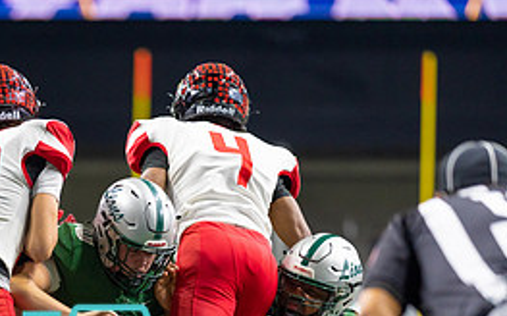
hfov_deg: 6.5
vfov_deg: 4.0
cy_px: 397
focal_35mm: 325
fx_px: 4488
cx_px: 50
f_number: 1.8
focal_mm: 135
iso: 800
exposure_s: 1/1250
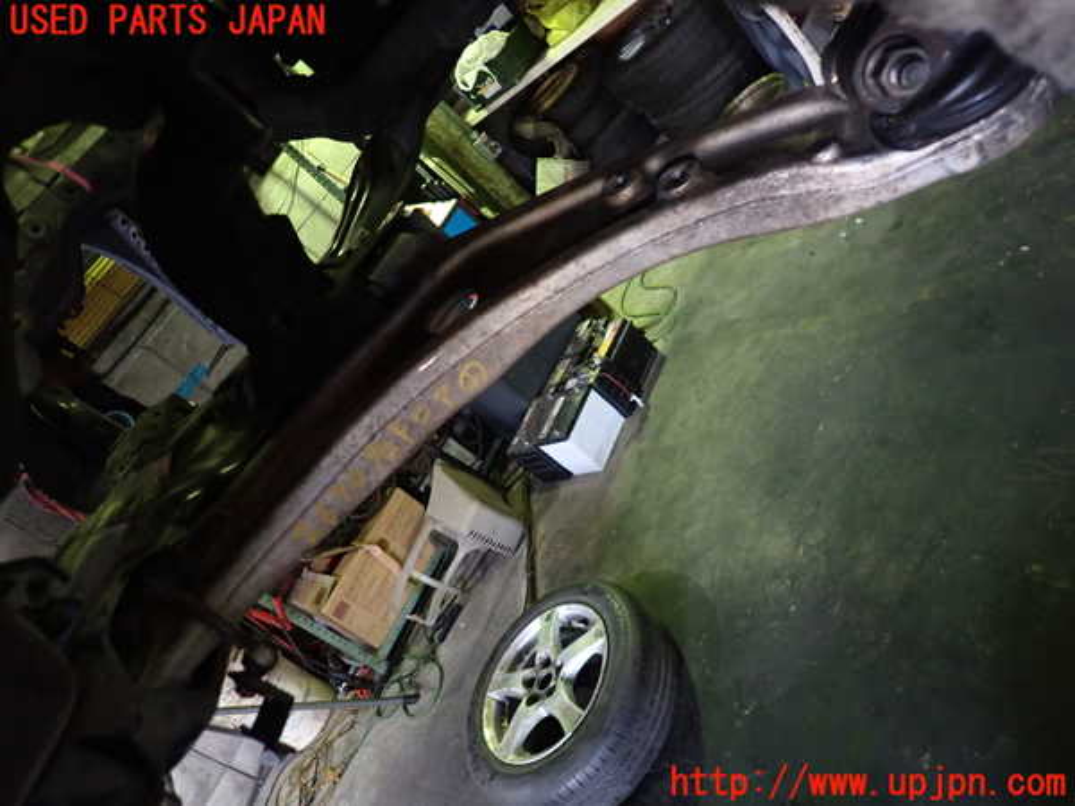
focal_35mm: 25
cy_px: 403
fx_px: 776
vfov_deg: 54.9
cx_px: 538
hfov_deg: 69.4
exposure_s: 1/30
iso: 400
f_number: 2
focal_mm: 4.5
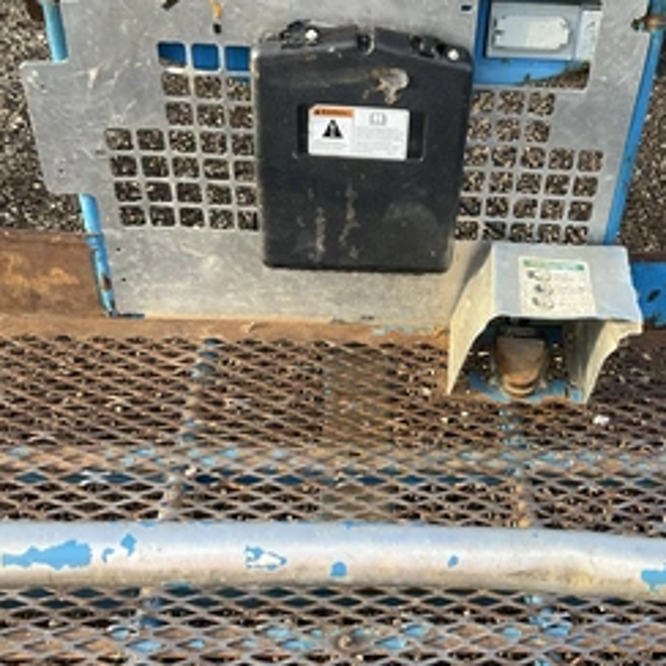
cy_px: 347
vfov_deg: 40.0
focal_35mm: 42
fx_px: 914
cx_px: 456
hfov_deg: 39.4
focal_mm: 3
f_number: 1.8
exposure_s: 1/122
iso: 20
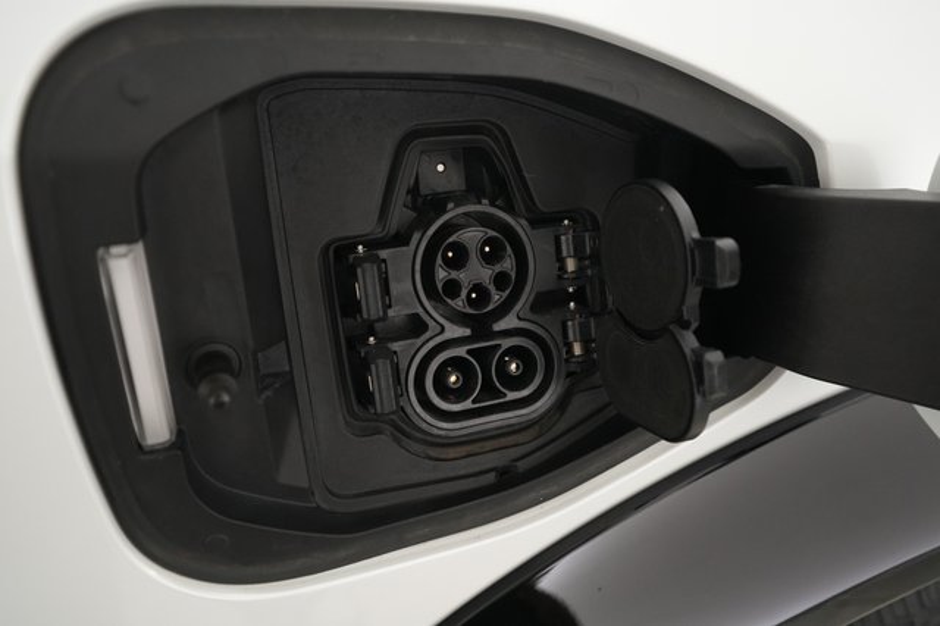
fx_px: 731
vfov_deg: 46.4
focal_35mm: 28
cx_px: 470
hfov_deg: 65.5
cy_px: 313
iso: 5000
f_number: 4
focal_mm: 28
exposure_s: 1/160
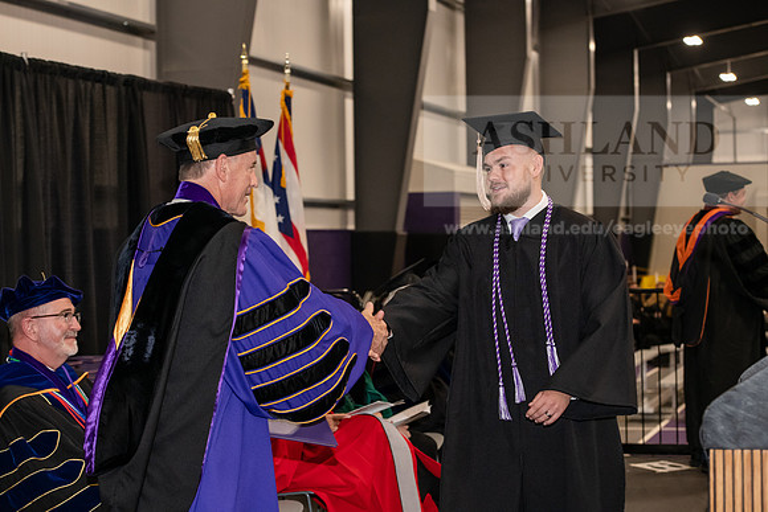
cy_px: 256
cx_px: 384
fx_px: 1494
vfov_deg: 19.5
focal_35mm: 70
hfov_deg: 28.8
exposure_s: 1/200
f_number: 5
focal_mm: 70
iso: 2500
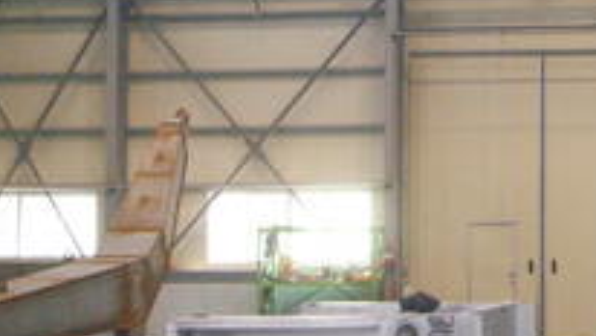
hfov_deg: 20.6
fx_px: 1565
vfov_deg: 12.2
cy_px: 177
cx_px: 639
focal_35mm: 99
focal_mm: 6.6
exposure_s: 1/45
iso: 264
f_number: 3.5
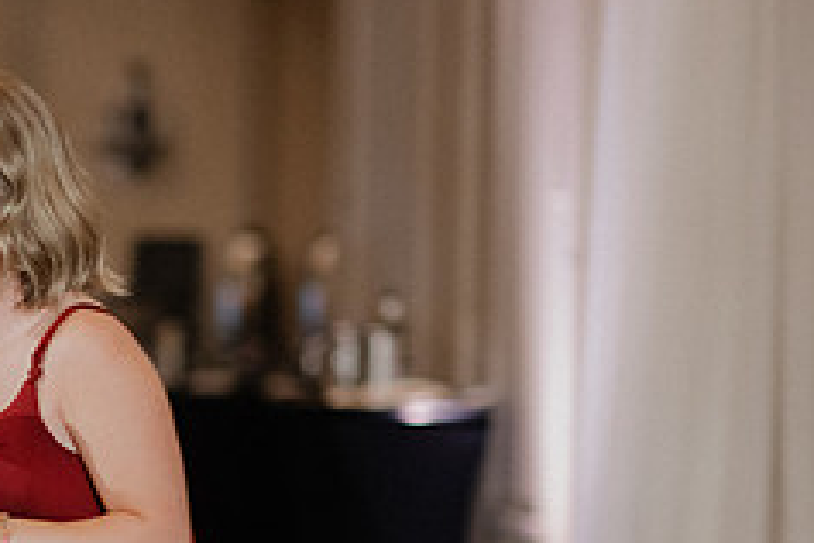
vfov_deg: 6.6
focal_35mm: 208
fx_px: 4703
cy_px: 534
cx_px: -100
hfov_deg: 9.8
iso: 2000
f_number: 2
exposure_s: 1/160
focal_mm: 85
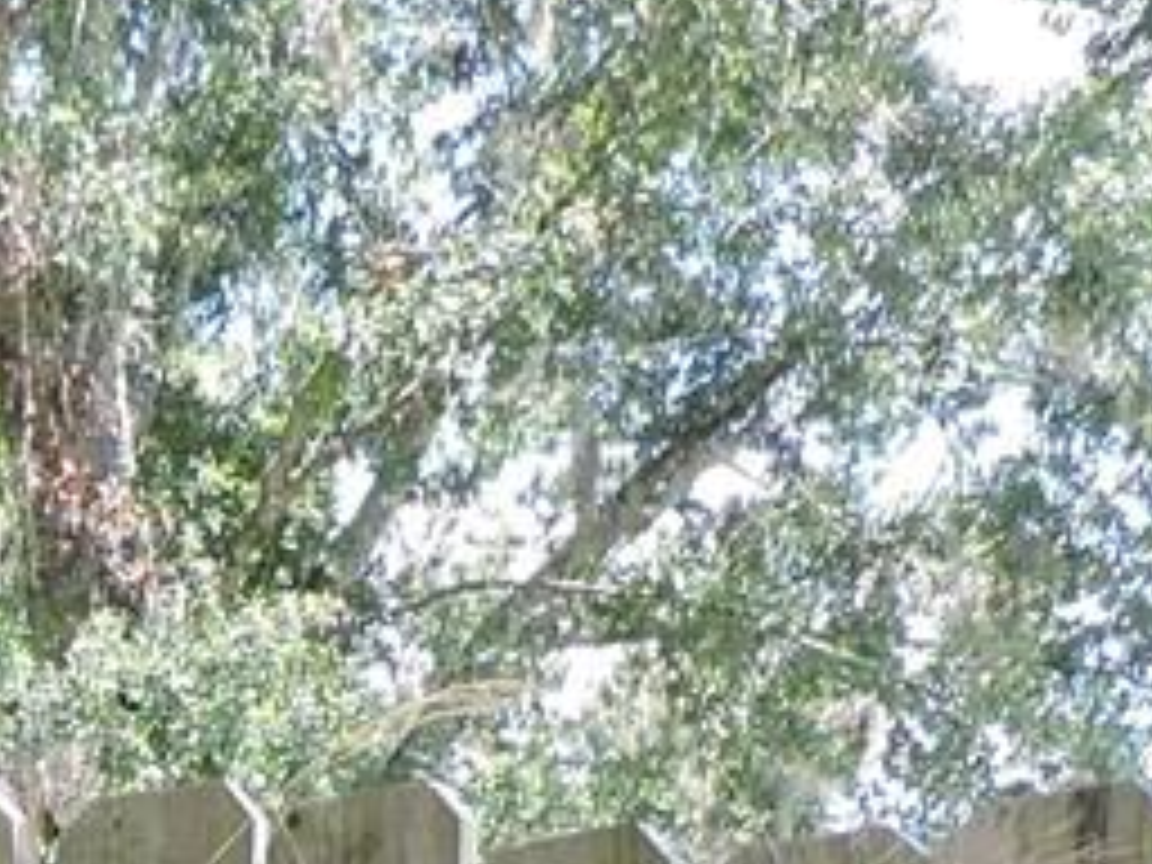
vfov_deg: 9.1
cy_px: 1912
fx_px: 4992
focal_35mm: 150
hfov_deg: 12.6
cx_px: -513
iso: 100
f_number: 3
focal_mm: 4.3
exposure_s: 1/160
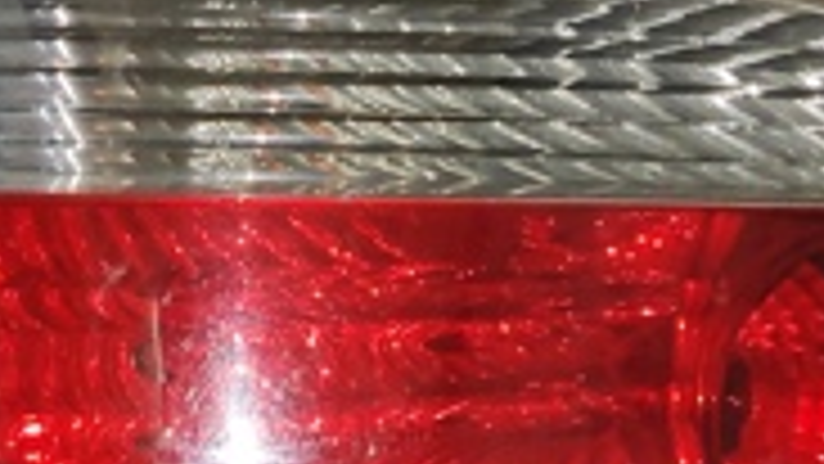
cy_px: 243
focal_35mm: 95
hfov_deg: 22.2
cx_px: 198
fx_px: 2076
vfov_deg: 12.7
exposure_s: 1/30
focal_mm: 4.71
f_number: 1.79
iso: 1004
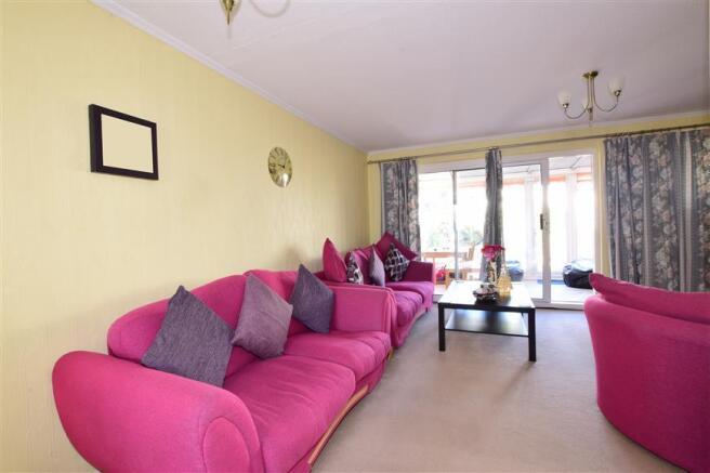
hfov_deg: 100.4
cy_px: 236
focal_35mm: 15
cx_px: 355
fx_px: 296
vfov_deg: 77.3
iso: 320
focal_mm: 10
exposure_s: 1/1.6
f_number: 22
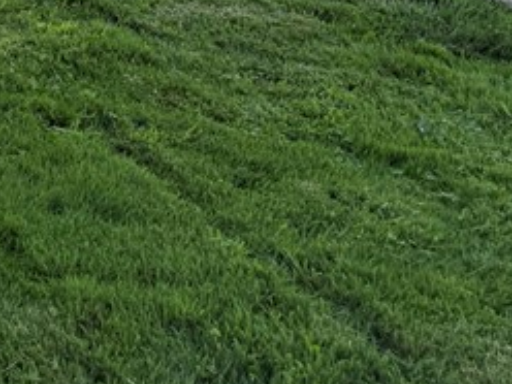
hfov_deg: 15.5
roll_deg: +0.9
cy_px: -283
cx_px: -539
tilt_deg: -9.1
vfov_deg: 13.6
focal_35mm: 99
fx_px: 1464
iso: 100
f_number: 1.78
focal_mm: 6.76
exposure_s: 1/627
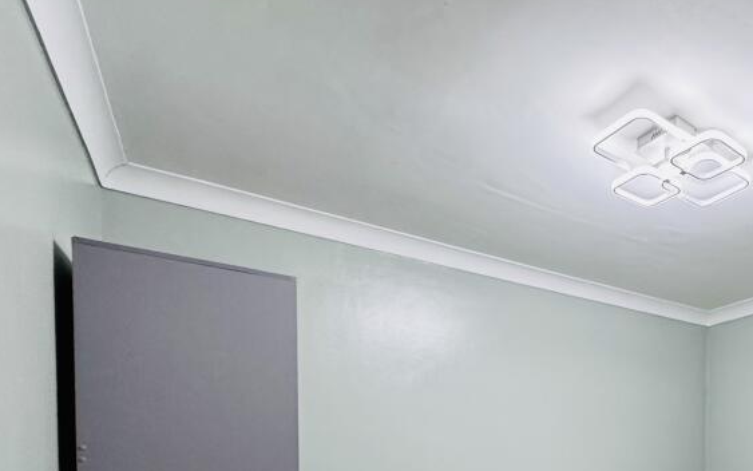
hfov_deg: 59.6
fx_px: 554
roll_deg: +0.5
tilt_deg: -1.9
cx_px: 658
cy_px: 479
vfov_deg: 40.0
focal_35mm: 27
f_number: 2.2
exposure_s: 1/100
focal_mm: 2.22
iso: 250
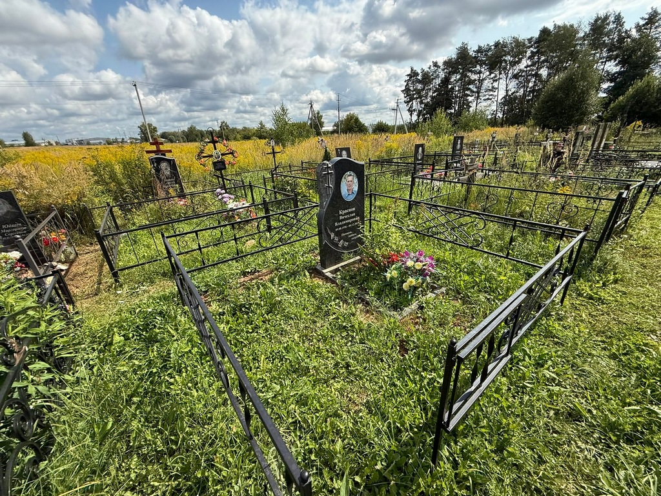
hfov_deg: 102.1
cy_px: 248
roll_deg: +3.3
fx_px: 267
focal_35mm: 14
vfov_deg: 85.7
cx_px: 330
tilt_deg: -24.6
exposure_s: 1/1105
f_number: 2.2
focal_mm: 2.22
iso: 50
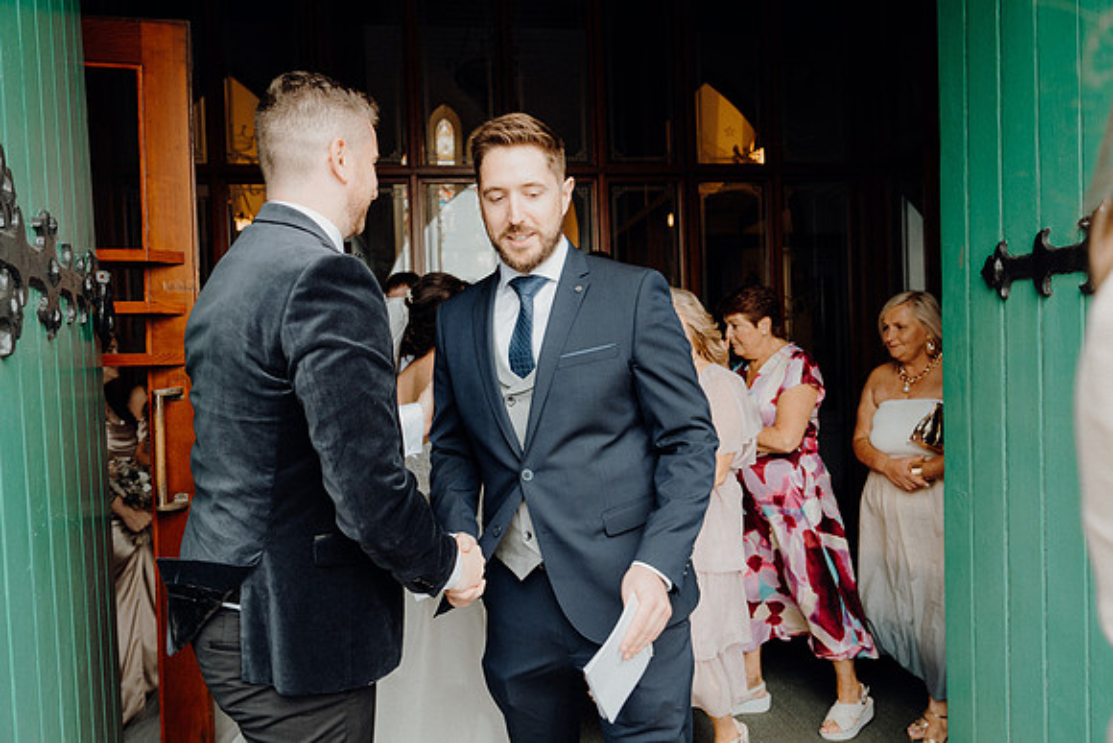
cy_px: 372
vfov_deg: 49.6
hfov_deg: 69.4
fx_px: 804
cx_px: 556
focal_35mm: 26
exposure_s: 1/200
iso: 400
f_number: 3.5
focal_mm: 26
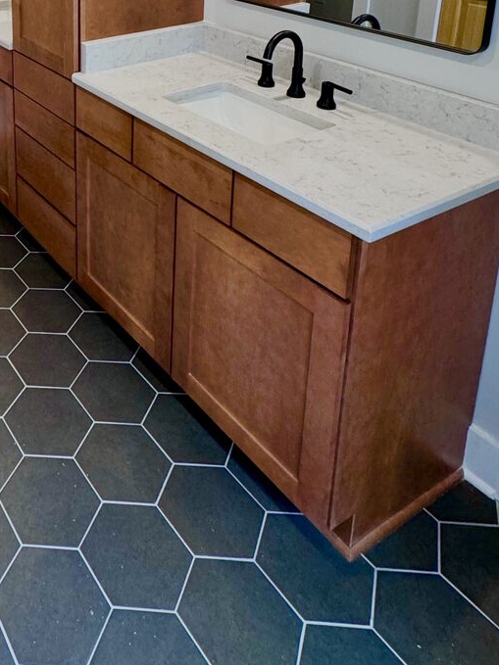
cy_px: 8
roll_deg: +2.3
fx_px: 634
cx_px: -19
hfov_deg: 37.5
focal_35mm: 33
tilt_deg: -14.5
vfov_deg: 46.7
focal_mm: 2.22
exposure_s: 1/120
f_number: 2.2
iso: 250
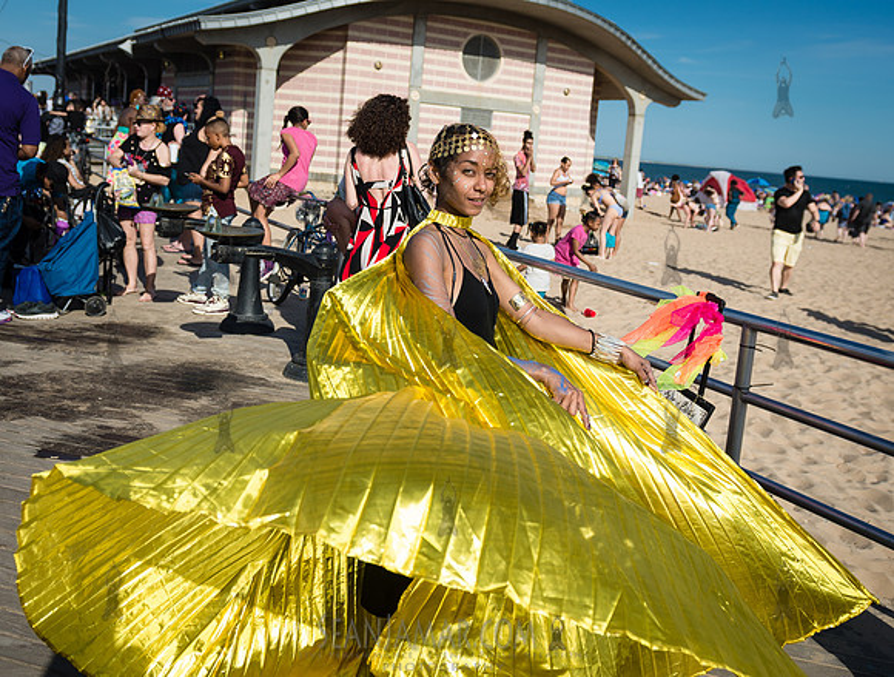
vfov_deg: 42.2
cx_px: 463
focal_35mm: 34
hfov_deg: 54.5
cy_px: 242
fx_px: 868
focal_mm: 24
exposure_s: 1/2500
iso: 100
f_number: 3.5
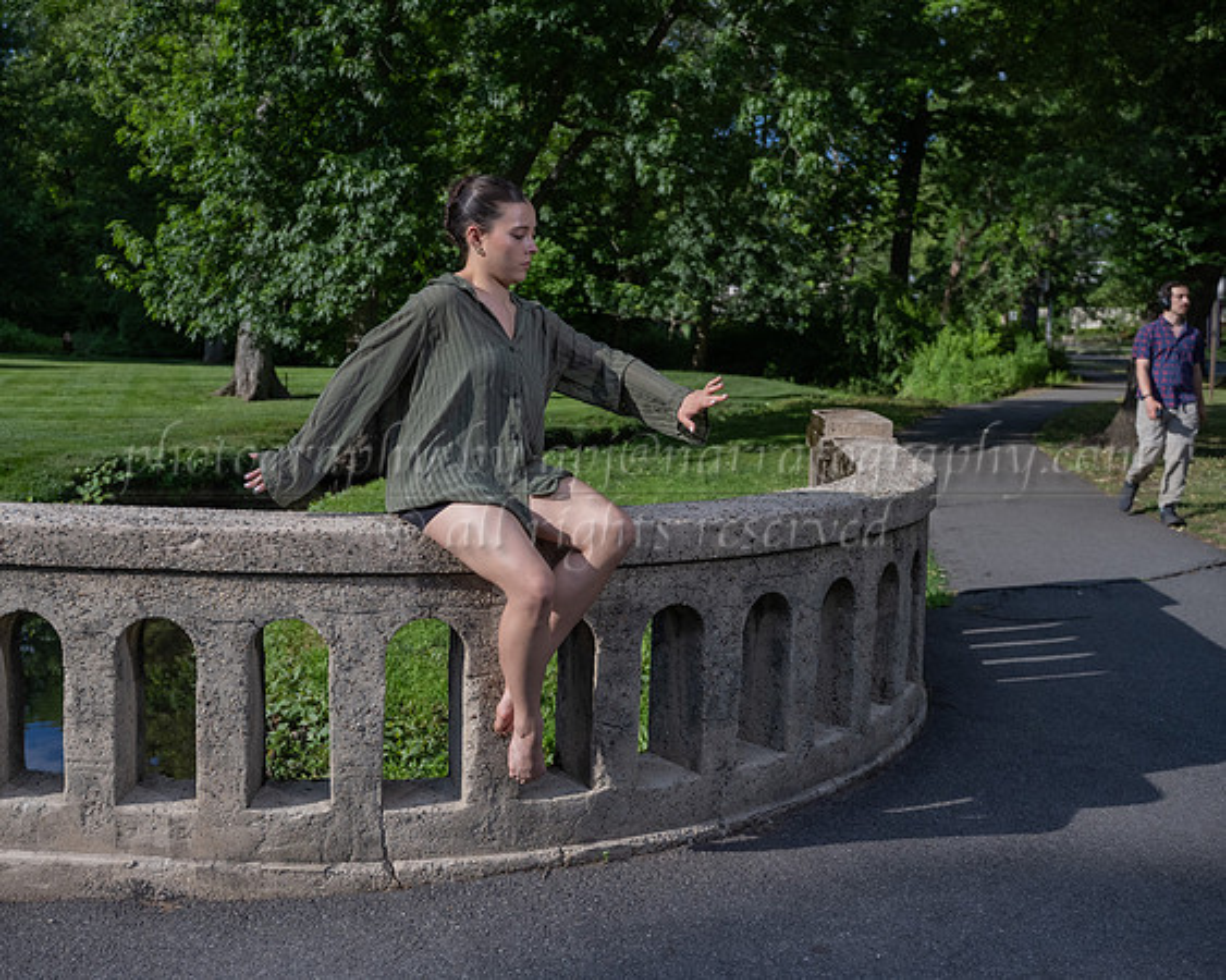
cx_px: 501
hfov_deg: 52.6
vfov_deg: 43.3
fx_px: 1233
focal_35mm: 34
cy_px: 452
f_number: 3.2
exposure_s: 1/5000
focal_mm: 28
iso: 400
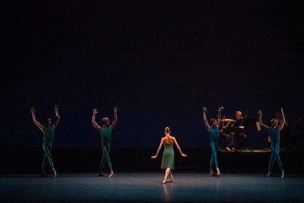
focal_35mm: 164
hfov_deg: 12.5
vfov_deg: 8.4
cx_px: 152
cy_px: 102
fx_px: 1385
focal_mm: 164
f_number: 8
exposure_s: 1/400
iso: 25600
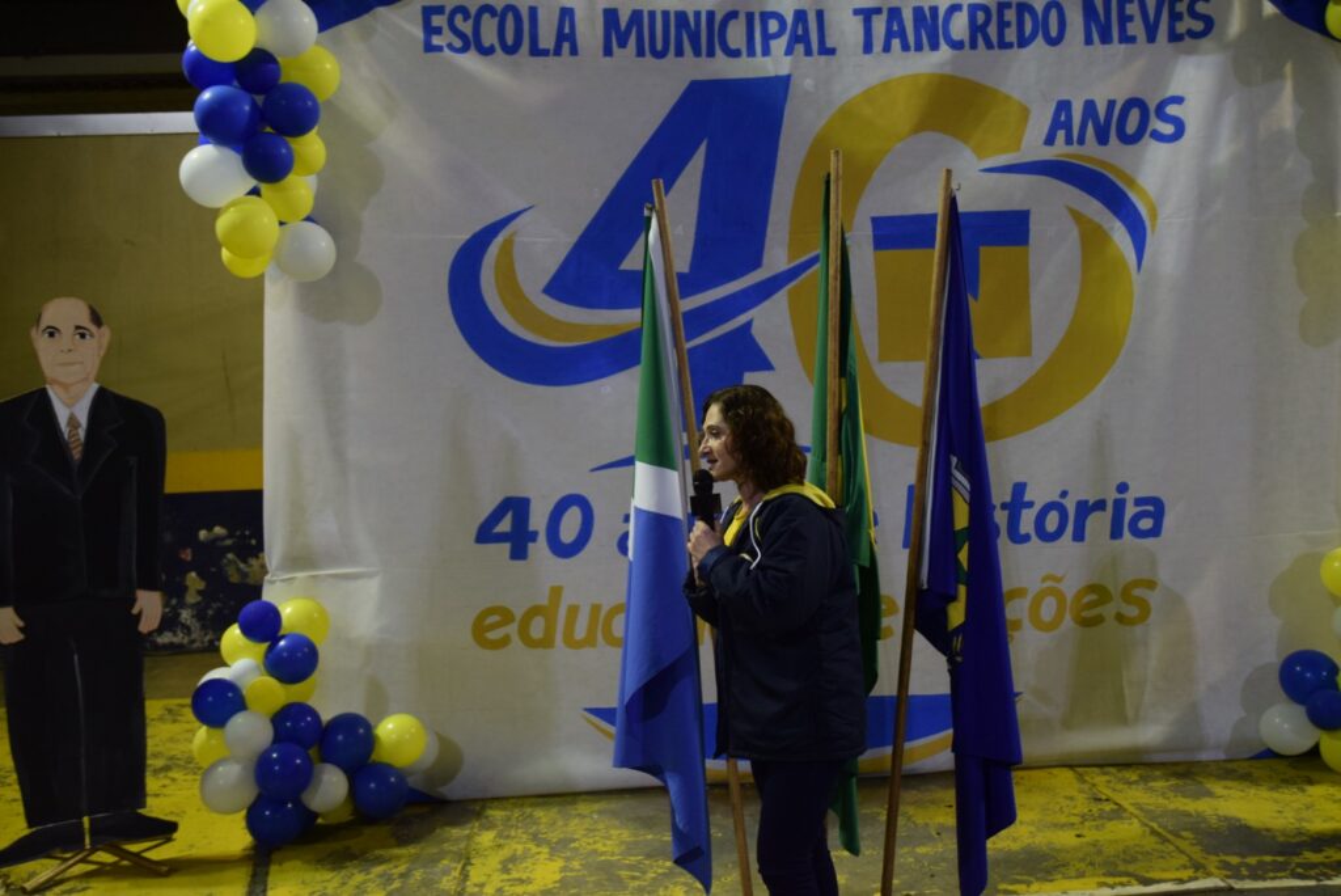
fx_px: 1342
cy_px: 448
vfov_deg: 36.9
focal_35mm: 36
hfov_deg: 53.1
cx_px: 670
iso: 1000
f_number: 3.8
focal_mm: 24
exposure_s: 1/60
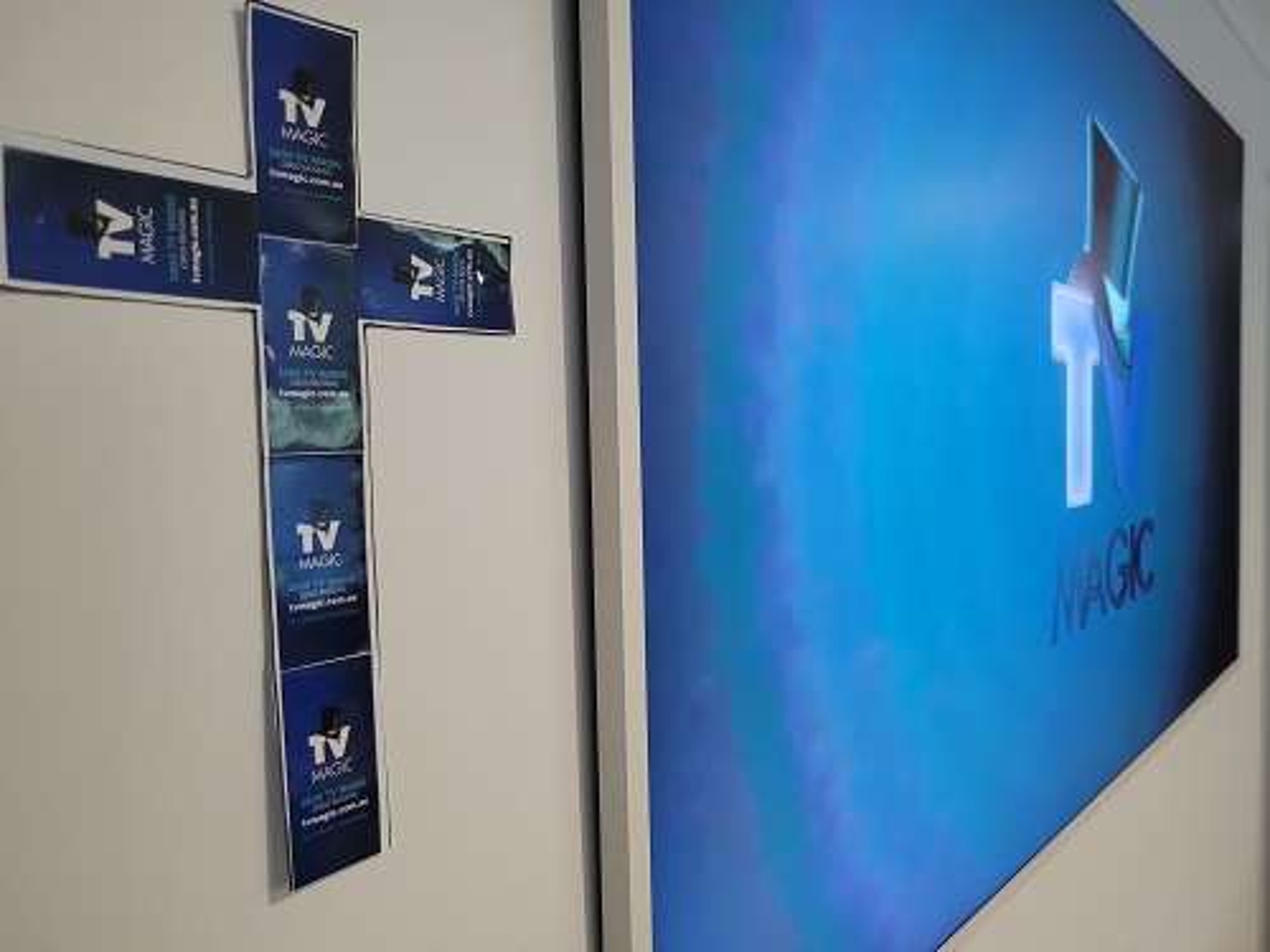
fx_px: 954
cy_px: 476
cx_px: 635
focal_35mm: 26
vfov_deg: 53.1
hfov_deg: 67.3
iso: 640
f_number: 1.8
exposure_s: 1/50
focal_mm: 5.4
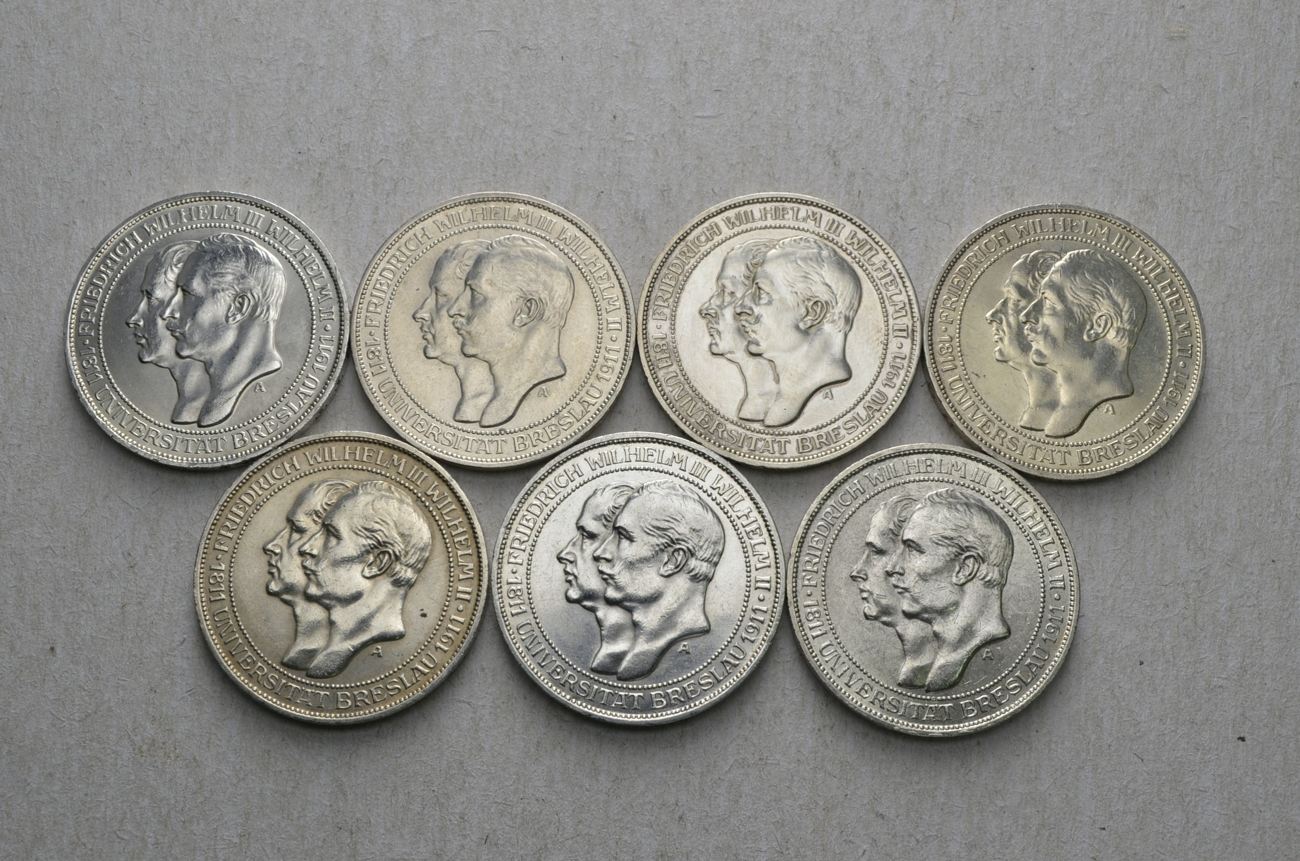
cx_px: 650
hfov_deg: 41.2
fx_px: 1730
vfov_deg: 28.0
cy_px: 430
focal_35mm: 48
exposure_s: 1/200
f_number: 14
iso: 400
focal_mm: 32
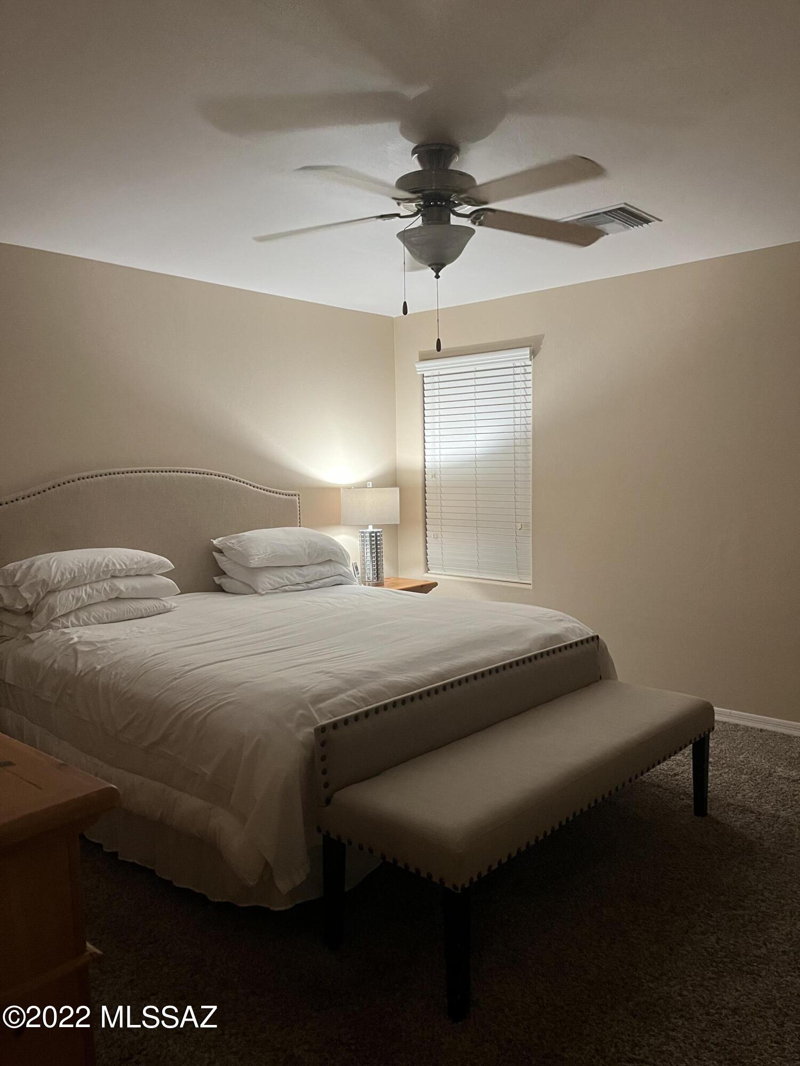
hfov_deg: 53.1
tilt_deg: -5.3
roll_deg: +0.9
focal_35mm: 26
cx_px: 400
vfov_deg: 67.3
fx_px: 801
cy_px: 533
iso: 400
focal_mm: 5.1
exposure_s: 1/60
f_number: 1.6
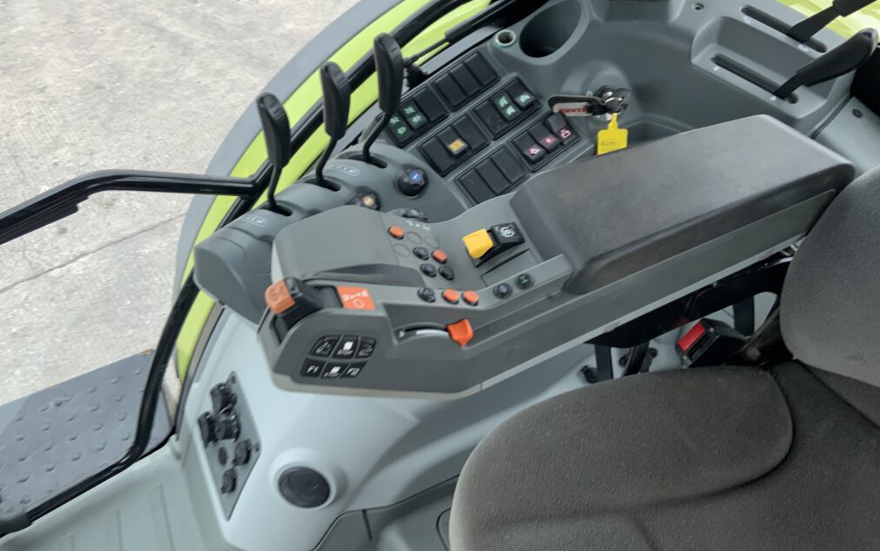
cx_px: 438
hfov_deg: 61.2
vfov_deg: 40.4
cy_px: 220
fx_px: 744
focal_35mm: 31
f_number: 1.8
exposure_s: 1/122
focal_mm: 3
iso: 16
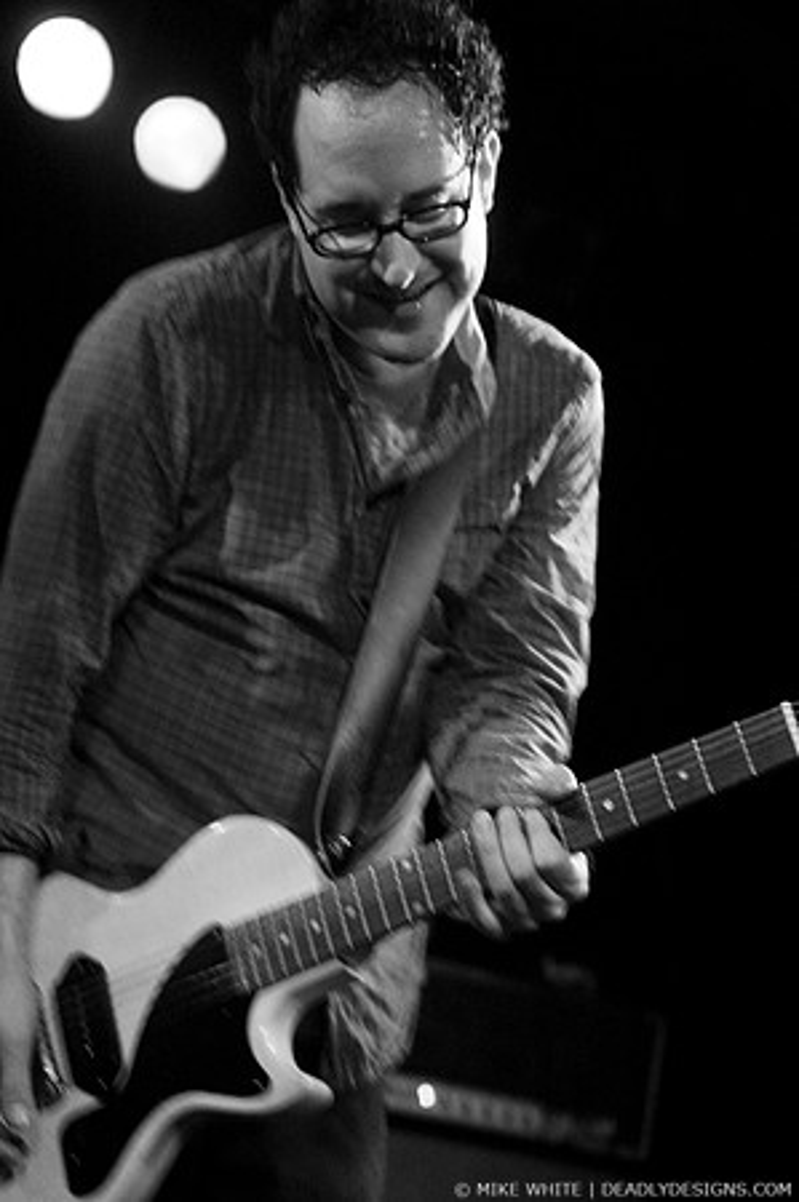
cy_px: 601
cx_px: 400
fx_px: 2903
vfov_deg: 23.4
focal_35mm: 87
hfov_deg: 15.7
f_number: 2.8
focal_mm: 58
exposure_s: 1/25
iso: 800
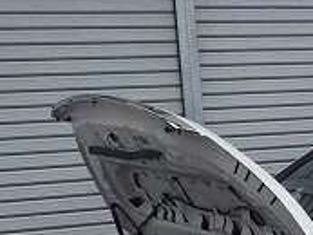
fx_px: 1421
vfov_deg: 9.4
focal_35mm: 157
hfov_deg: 11.6
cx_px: 579
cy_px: 273
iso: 125
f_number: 4.6
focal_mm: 6.1
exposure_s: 1/125
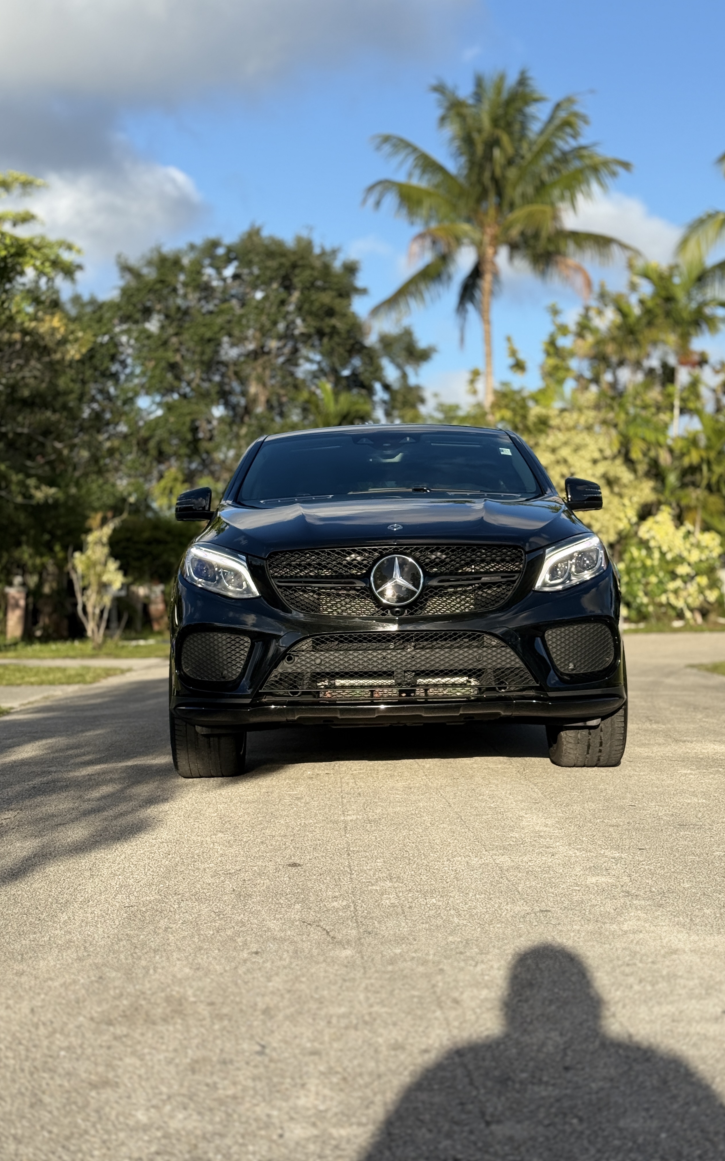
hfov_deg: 25.3
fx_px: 1612
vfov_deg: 39.6
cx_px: 366
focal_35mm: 51
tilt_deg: +0.6
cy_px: 580
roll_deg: +0.6
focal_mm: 6.76
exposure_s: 1/3378
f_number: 1.78
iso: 64
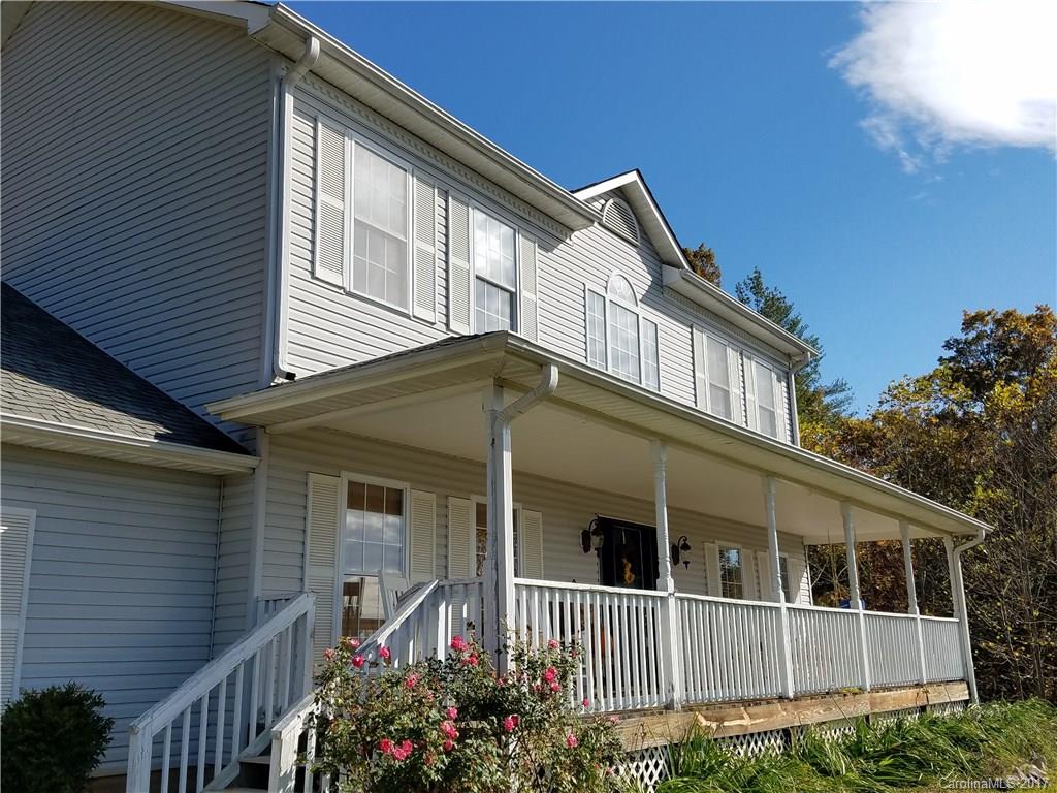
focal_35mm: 26
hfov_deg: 67.3
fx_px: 794
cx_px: 528
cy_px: 396
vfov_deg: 53.1
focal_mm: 4.2
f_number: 1.7
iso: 50
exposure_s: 1/3488
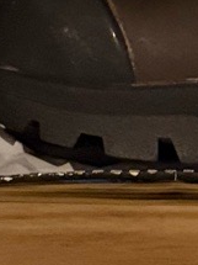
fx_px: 1367
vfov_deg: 9.3
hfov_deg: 8.1
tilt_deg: -74.8
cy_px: -476
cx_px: 293
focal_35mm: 179
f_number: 1.78
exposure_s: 1/33
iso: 640
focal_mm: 6.76
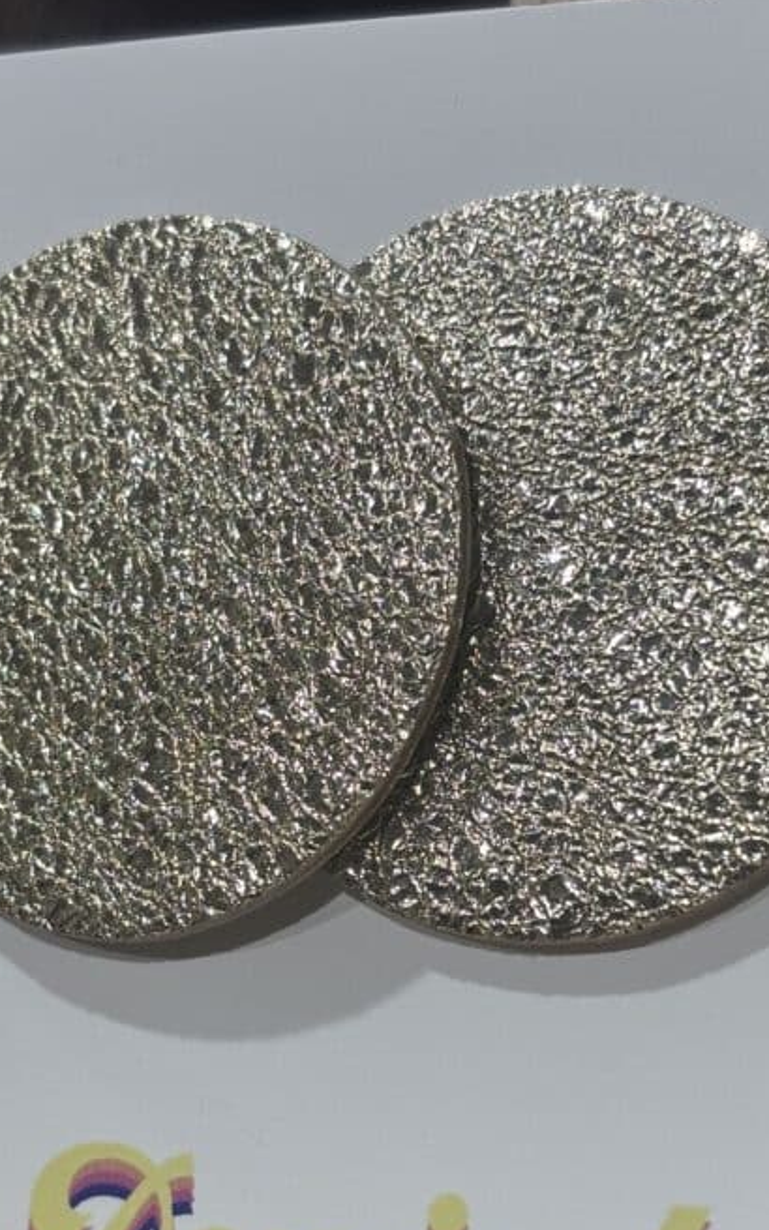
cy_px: 799
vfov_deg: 24.0
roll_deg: +0.0
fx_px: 2884
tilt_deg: -5.4
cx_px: 330
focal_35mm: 86
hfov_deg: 15.2
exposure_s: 1/242
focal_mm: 5.96
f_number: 1.6
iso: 32
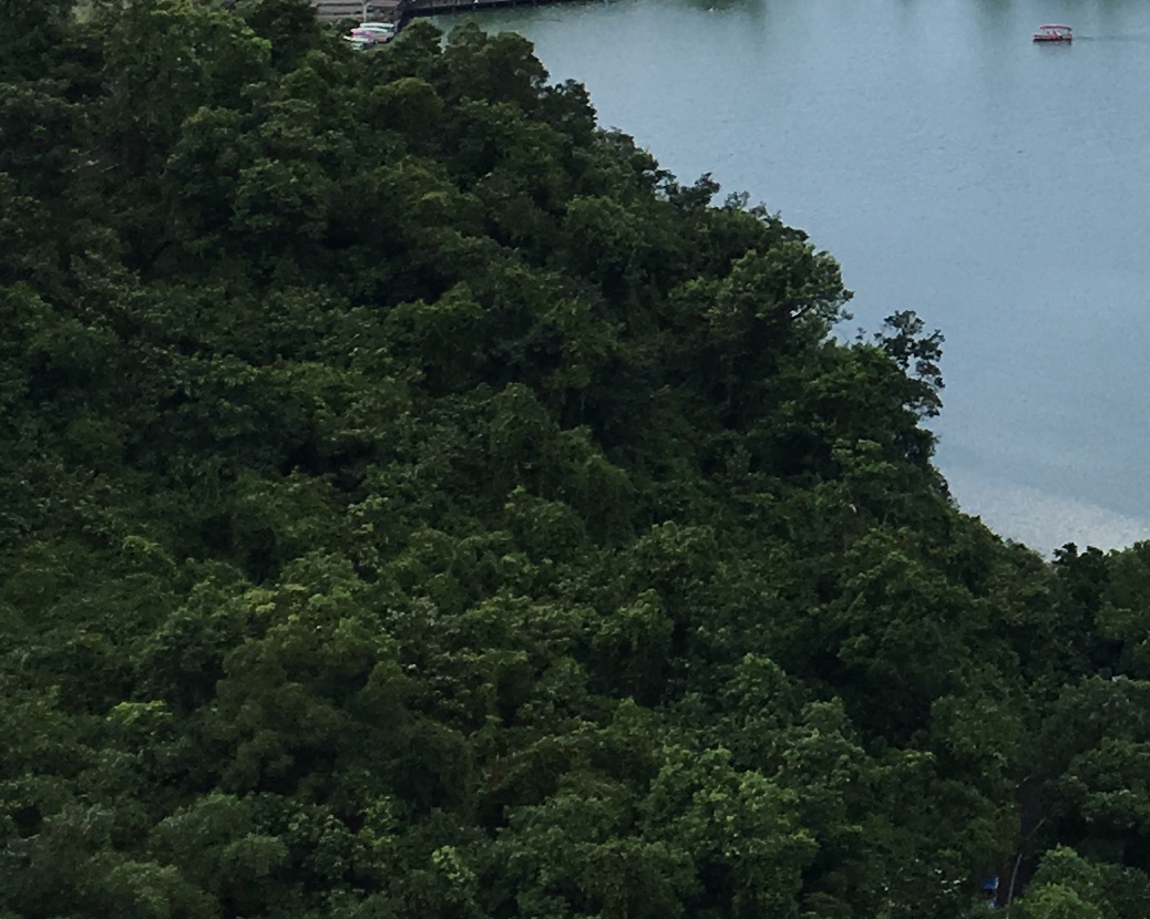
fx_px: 3743
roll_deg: -1.1
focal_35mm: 110
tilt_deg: -5.3
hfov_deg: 16.0
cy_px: -166
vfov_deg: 13.6
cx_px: 1712
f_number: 2.2
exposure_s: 1/1040
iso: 25
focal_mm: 4.15
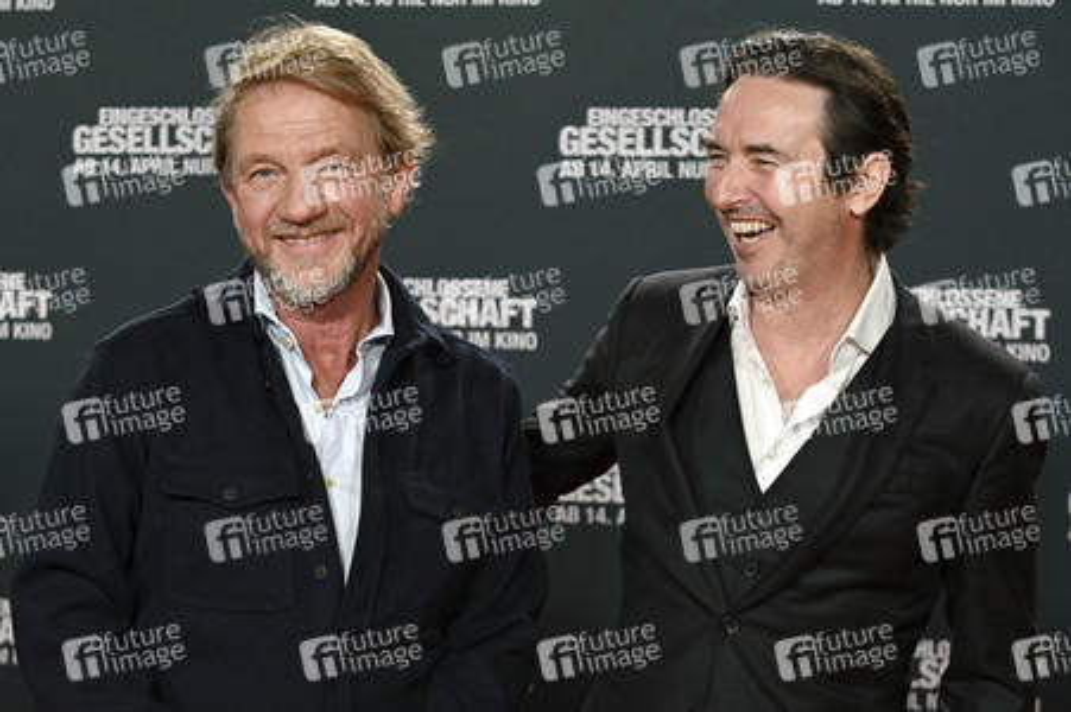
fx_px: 2081
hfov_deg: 28.9
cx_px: 536
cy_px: 356
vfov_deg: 19.4
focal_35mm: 70
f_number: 4.8
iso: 2200
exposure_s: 1/350
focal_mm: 70
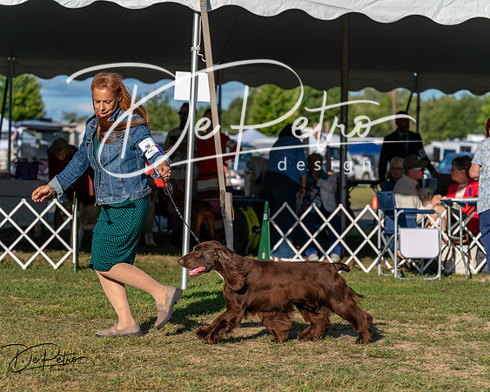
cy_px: 196
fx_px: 1763
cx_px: 245
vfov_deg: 12.7
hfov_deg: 15.8
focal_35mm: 122
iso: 100
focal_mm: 108
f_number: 4.5
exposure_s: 1/1250
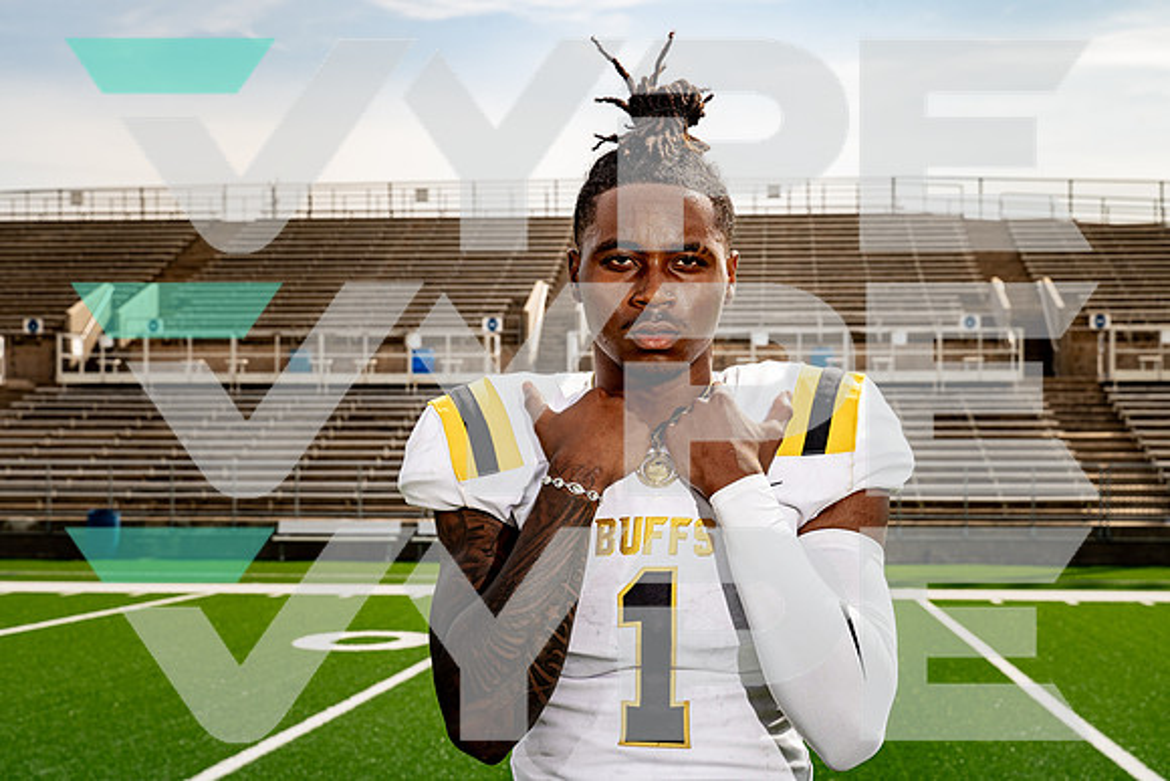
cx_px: 592
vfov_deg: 24.9
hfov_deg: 36.6
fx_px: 1770
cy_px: 417
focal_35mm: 54
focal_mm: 51
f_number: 8
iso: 100
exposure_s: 1/250
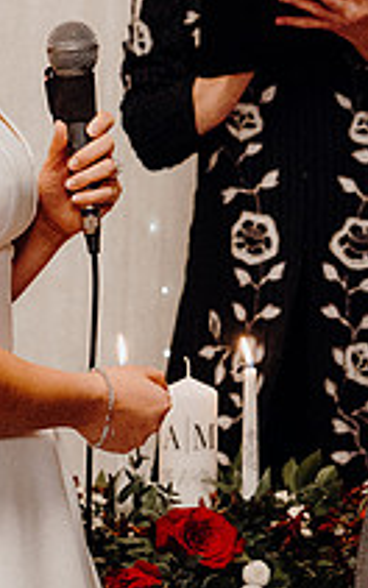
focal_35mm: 202
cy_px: 113
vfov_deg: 10.3
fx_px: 3239
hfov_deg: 6.5
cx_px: 223
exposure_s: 1/160
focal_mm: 48
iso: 3200
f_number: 3.5
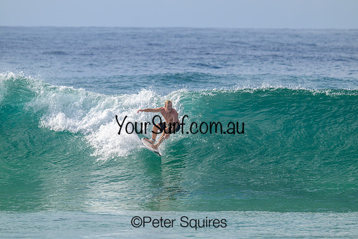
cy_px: 120
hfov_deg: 3.9
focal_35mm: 530
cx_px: 179
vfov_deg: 2.6
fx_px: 5272
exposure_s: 1/2000
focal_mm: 530
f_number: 10
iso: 640
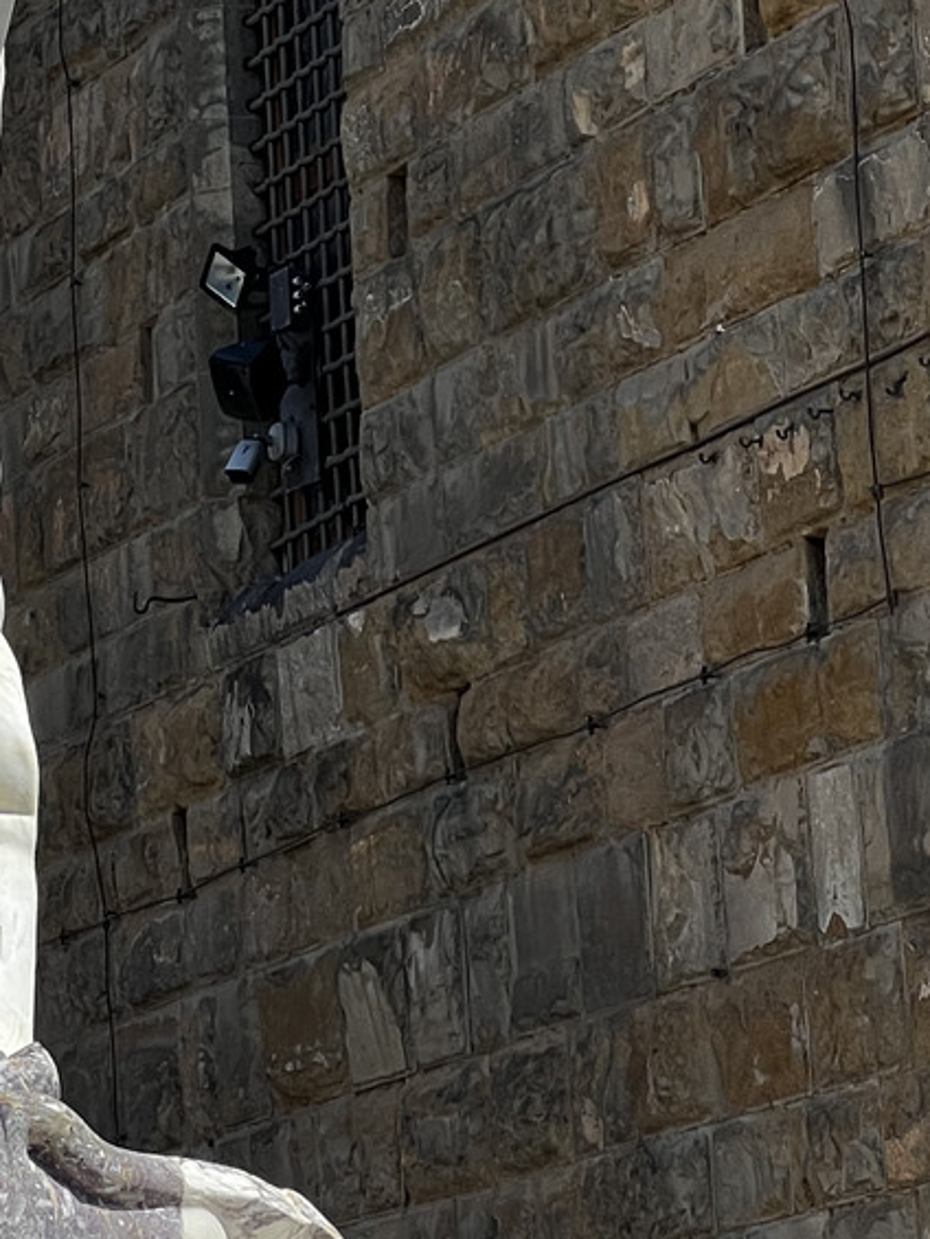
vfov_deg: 8.9
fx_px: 7806
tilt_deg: +18.2
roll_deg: +1.3
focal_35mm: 218
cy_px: -465
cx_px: -377
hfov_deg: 6.7
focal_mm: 9
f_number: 2.8
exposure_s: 1/552
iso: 32
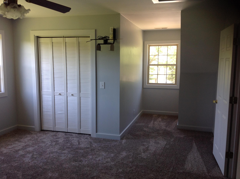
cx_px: 120
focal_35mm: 35
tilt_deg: -7.7
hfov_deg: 52.7
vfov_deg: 40.6
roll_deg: -1.9
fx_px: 242
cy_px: 90
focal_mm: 4.28
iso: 50
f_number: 2.4
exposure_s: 1/40
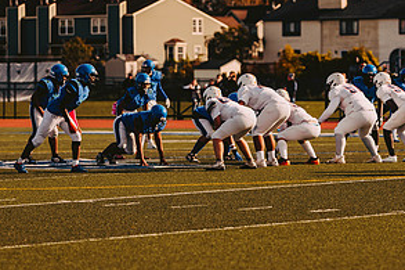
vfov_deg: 5.7
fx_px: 2687
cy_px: 75
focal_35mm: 239
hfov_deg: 8.6
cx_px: 247
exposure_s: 1/2500
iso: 160
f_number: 2.8
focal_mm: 116
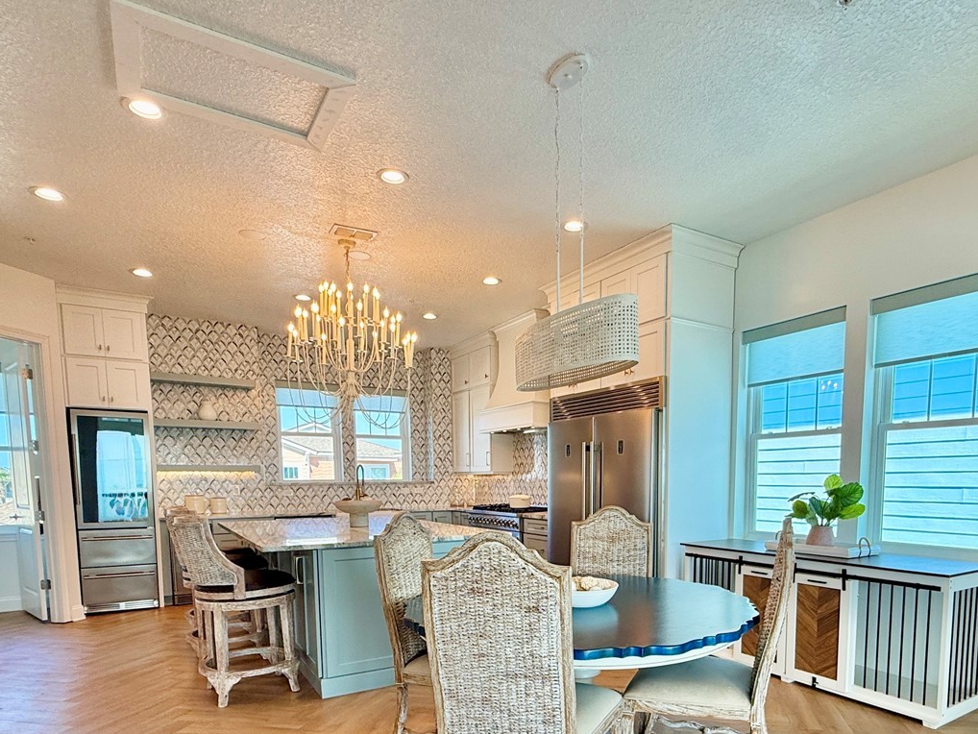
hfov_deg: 75.9
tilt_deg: -4.6
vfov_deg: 58.3
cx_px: 564
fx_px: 622
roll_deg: -0.3
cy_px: 541
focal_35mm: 22
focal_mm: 2.22
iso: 64
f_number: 2.2
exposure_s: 1/169
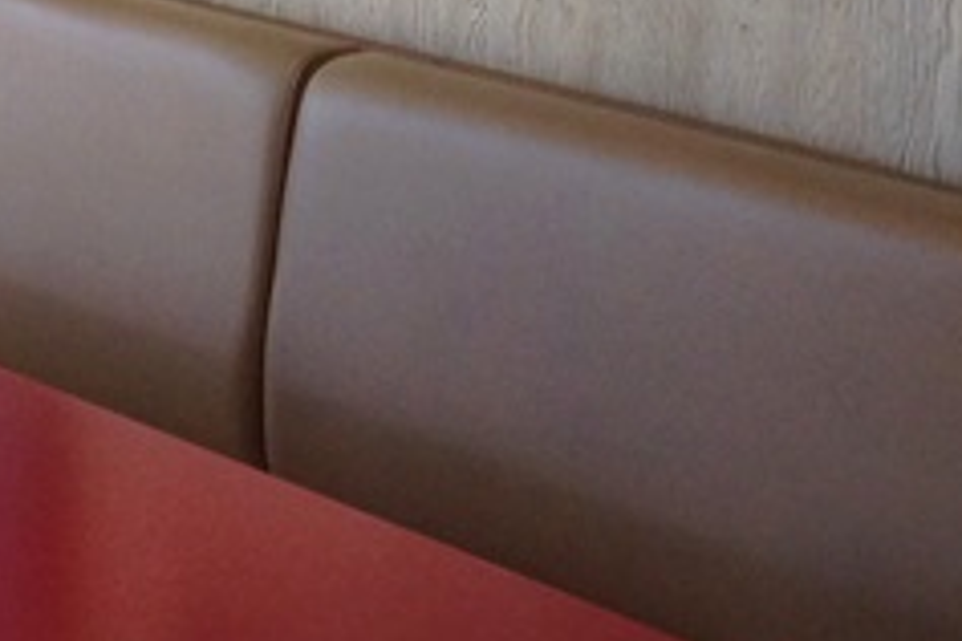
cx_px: 146
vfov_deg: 9.0
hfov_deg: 13.8
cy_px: -361
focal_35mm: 148
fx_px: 3955
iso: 80
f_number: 2.4
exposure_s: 1/120
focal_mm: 4.12
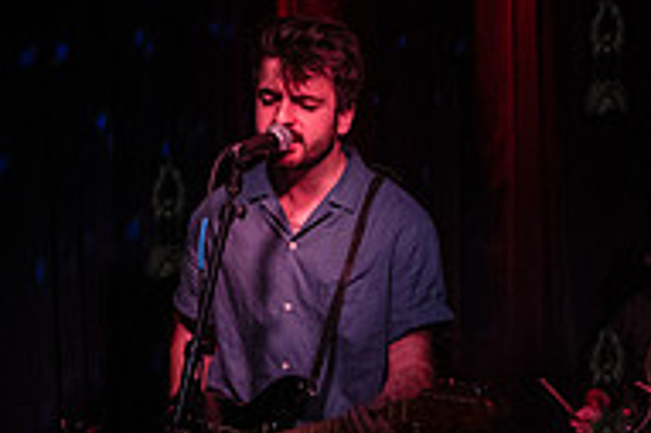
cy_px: 382
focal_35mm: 73
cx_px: 603
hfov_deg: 26.7
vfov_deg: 18.4
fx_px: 1319
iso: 8000
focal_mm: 24
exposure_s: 1/320
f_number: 3.5
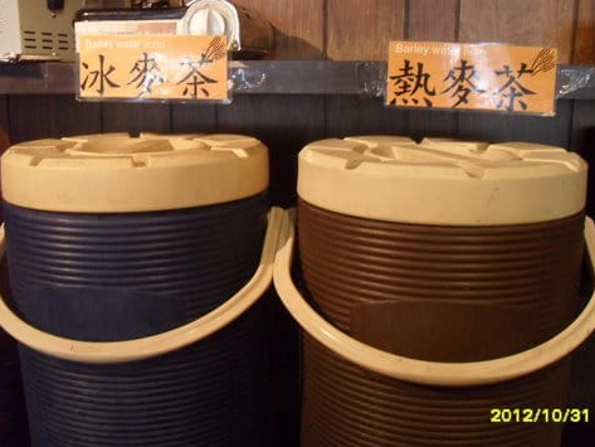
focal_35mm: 37
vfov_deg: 38.7
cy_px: 225
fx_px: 636
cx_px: 302
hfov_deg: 50.1
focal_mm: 6.2
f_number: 2.8
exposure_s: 1/20
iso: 400
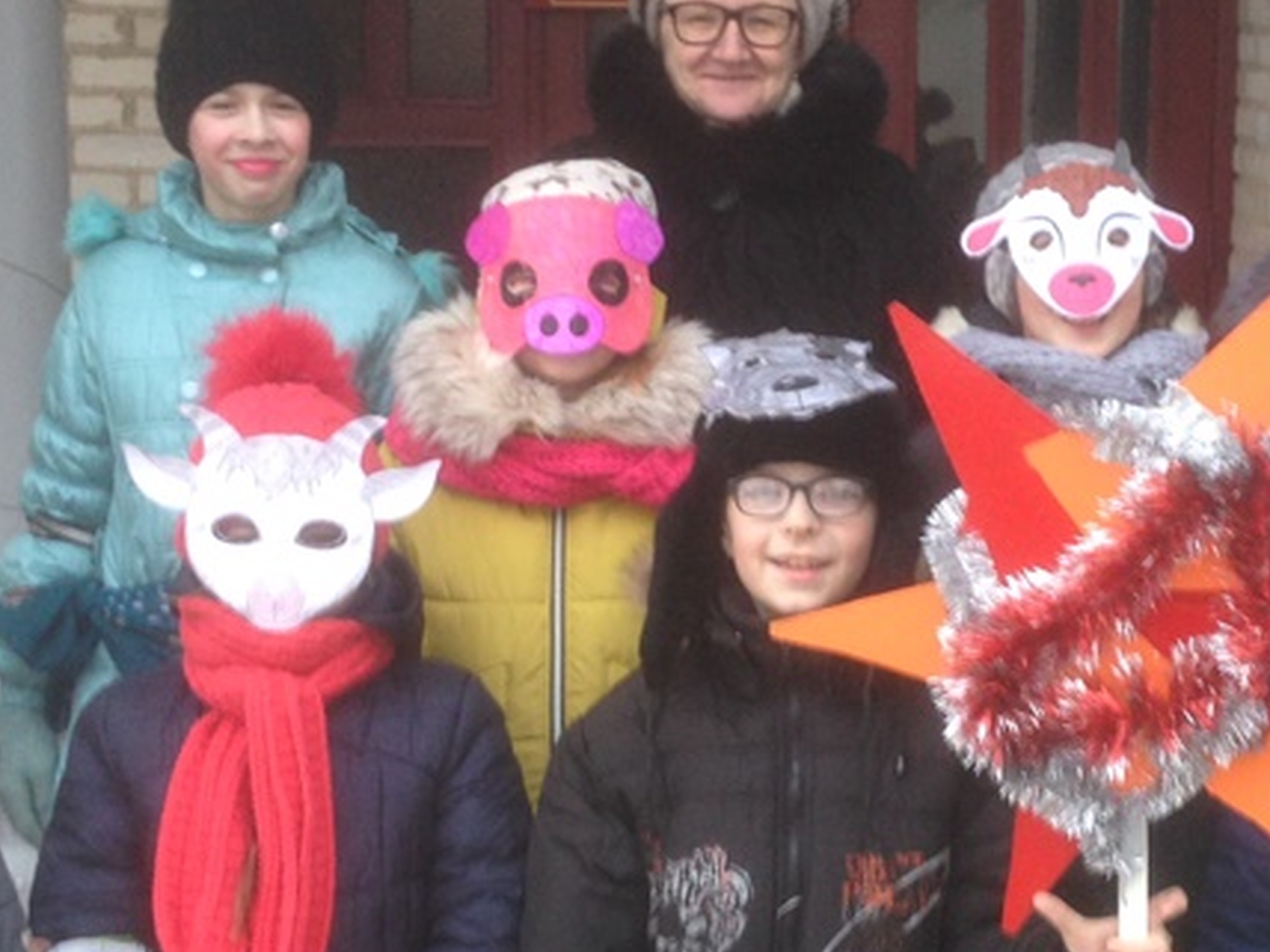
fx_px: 2898
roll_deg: -2.0
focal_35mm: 79
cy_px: 492
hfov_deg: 24.6
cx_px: 822
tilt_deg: -10.0
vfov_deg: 18.7
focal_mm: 4.12
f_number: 2.4
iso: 50
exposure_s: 1/20
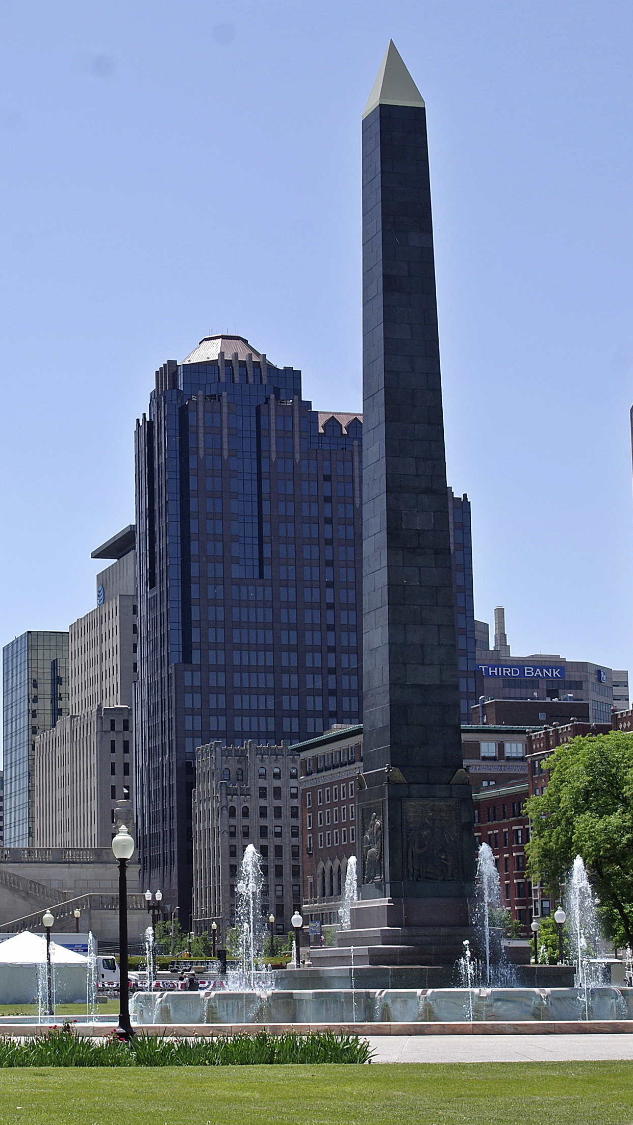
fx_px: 1999
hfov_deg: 17.7
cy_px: 564
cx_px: 77
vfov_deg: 31.4
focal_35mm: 67
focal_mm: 28.13
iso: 200
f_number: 8
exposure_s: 1/250
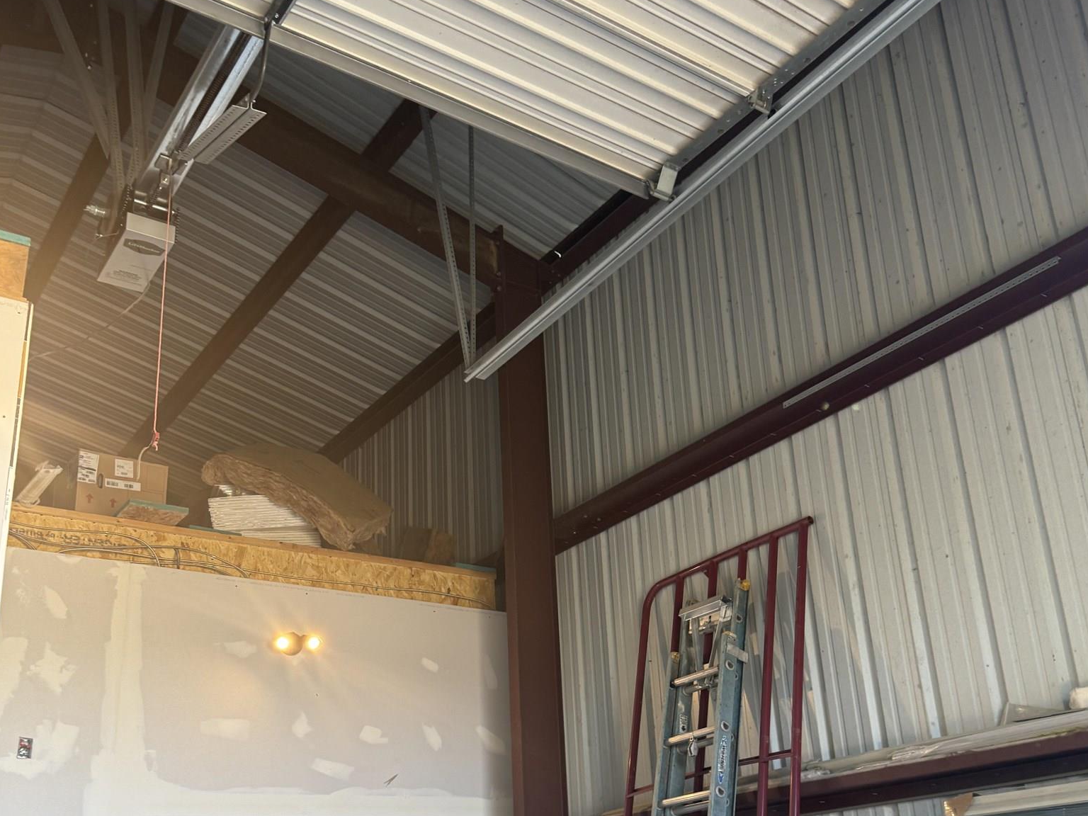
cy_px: 523
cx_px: 564
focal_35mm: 36
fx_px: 1131
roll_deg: +4.0
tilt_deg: +20.6
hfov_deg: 51.3
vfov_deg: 39.3
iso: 125
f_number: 1.78
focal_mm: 6.76
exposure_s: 1/120
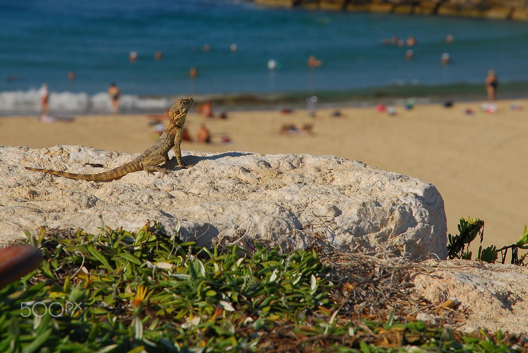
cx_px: 264
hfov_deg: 16.1
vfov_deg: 10.8
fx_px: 1871
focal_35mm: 128
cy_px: 176
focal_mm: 85
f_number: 11
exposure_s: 1/400
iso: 160
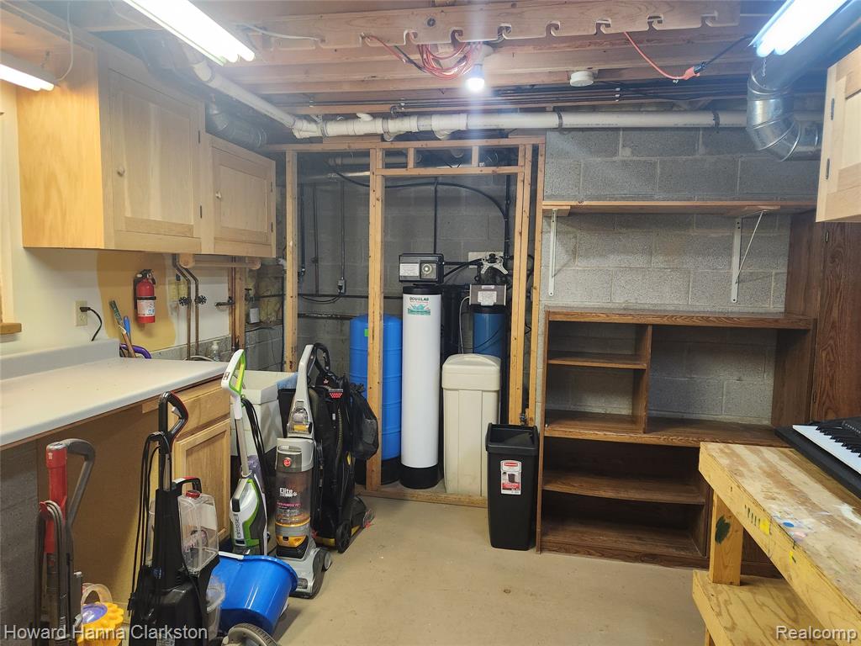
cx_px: 430
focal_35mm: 23
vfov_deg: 58.9
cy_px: 323
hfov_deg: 73.9
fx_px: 572
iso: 400
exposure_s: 1/120
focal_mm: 5.4
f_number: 1.8
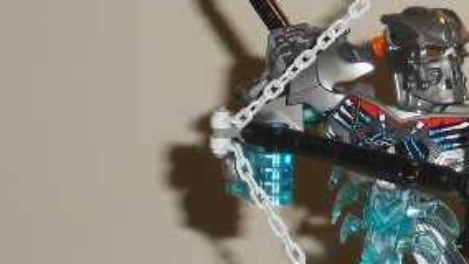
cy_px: 198
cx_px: 429
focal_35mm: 179
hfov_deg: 11.9
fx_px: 2227
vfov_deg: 6.8
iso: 200
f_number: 4.6
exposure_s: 1/60
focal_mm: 13.1
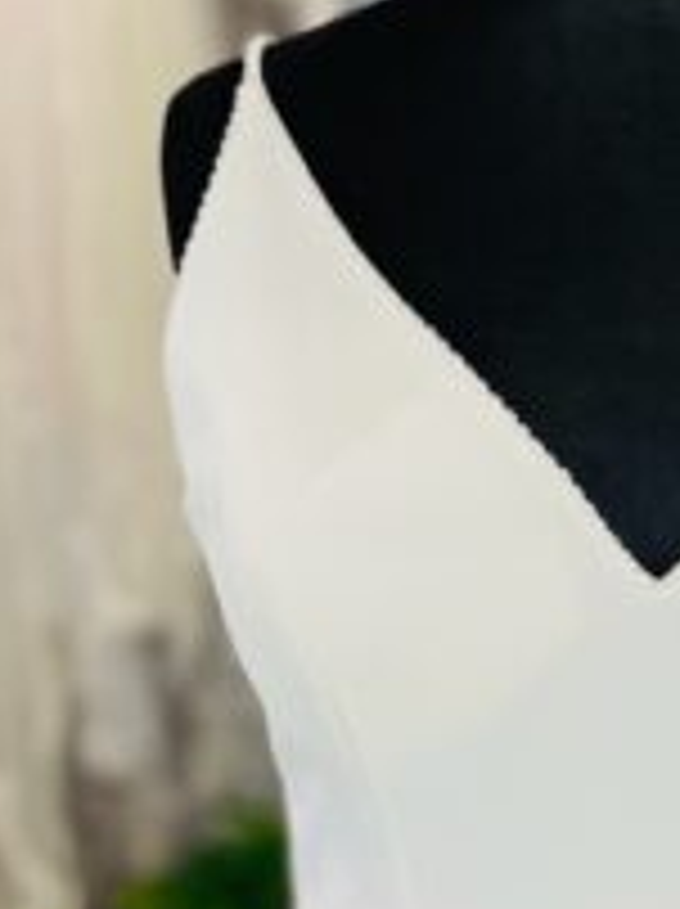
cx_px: 621
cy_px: 632
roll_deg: +1.0
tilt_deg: -12.7
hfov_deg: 25.6
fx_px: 1444
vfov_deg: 34.5
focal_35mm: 55
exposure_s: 1/100
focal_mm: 5.1
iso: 64
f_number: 1.6
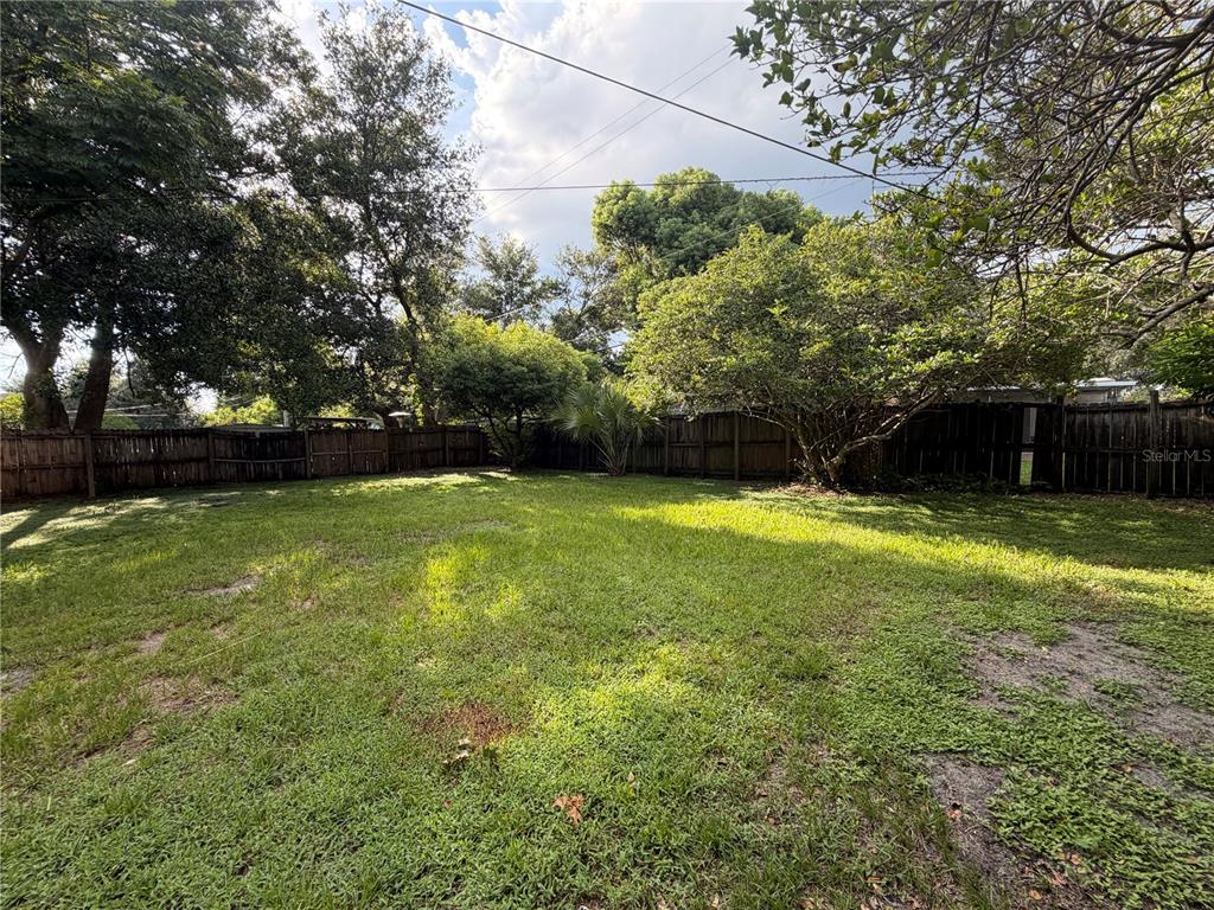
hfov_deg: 102.1
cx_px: 607
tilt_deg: -2.2
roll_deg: +2.7
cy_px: 455
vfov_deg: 85.7
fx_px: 491
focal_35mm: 14
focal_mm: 2.22
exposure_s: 1/293
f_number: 2.2
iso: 50
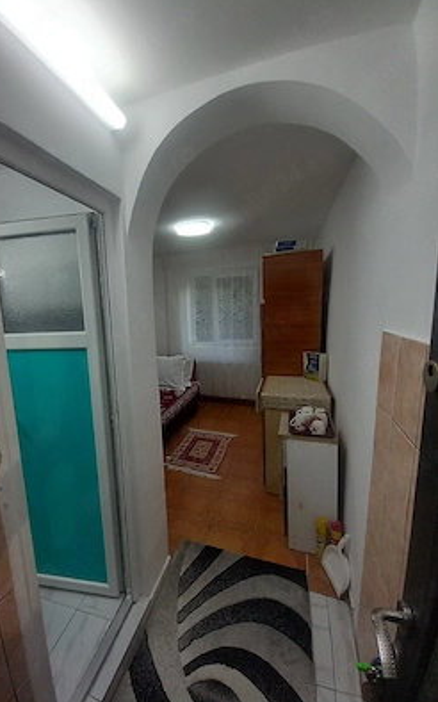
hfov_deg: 77.6
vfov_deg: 105.3
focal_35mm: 14
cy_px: 349
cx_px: 173
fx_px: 268
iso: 160
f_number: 2.2
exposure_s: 1/100
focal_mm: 1.13
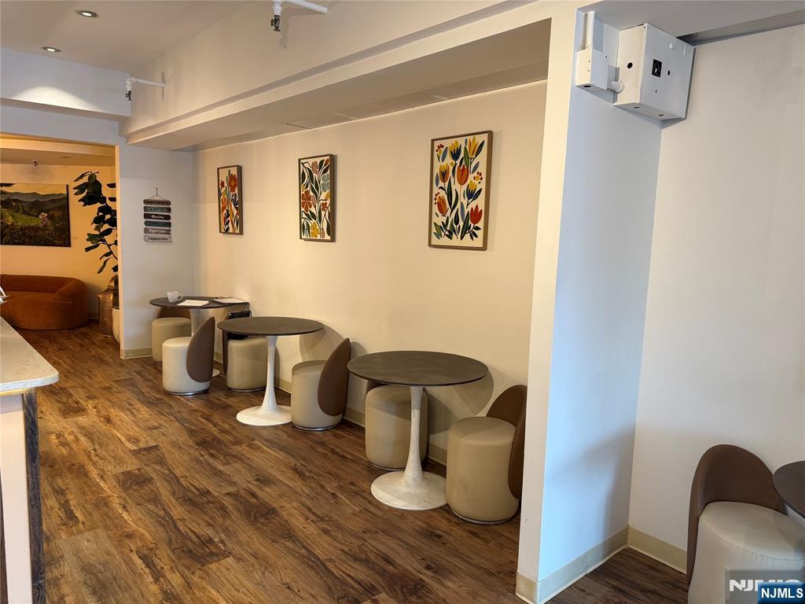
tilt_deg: -6.5
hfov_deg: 71.6
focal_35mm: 24
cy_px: 302
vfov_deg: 56.8
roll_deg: -1.3
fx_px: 558
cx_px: 402
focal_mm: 6.76
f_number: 1.78
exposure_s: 1/60
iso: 160
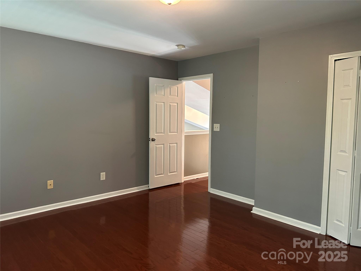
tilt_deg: -4.2
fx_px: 271
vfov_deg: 53.1
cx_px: 180
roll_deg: -0.8
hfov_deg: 67.3
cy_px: 136
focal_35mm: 26
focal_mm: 5.7
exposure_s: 1/40
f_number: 1.5
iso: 400
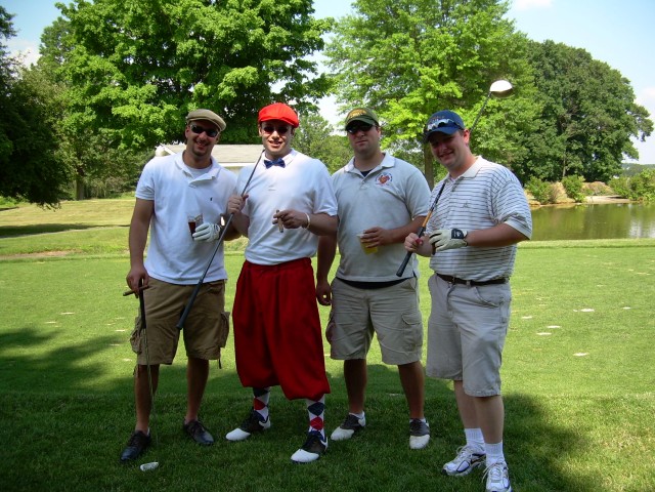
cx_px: 328
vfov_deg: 37.7
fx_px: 719
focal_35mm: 38
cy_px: 246
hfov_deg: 49.0
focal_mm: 6.3
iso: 50
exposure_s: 1/420
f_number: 2.8
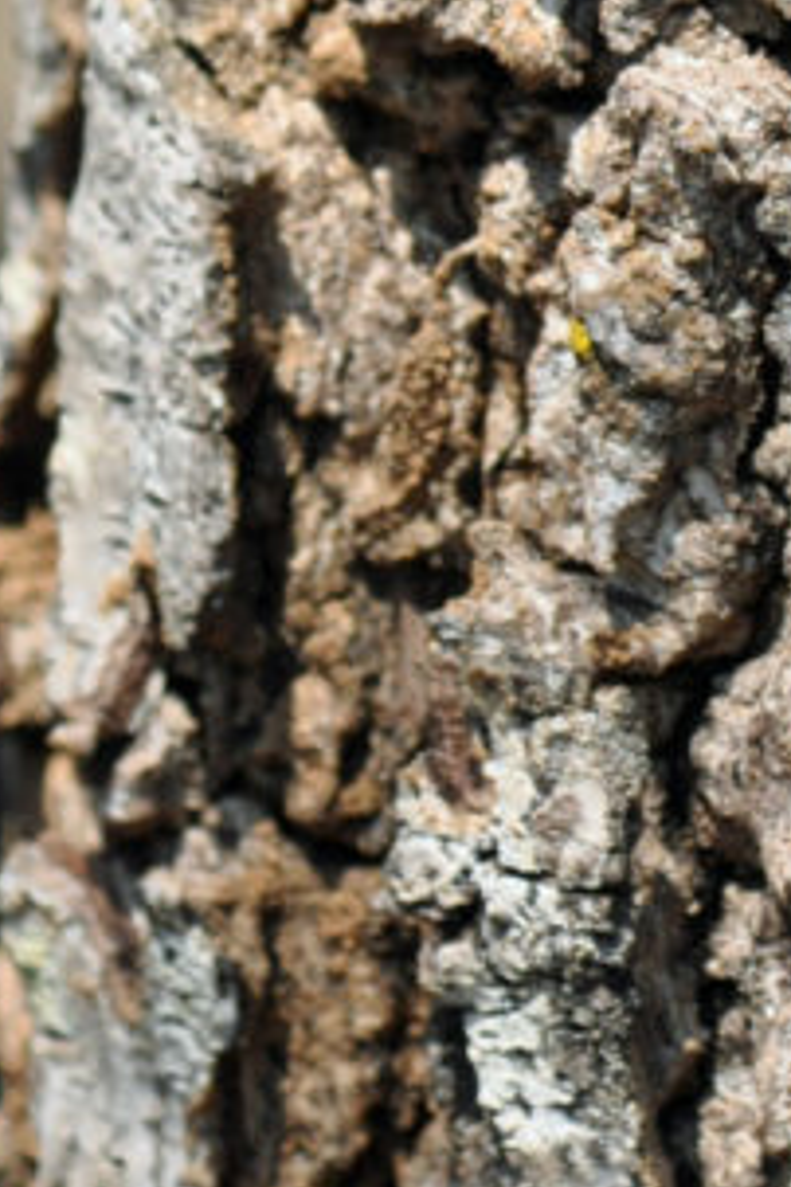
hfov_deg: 2.3
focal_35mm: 600
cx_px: 1163
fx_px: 19770
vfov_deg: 3.4
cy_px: -1030
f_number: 7.1
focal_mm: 105
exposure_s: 1/1600
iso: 800
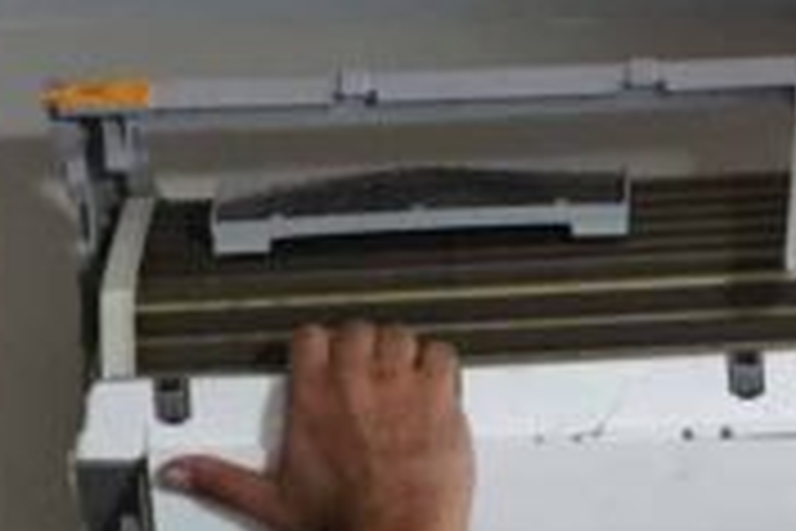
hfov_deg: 8.7
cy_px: 1519
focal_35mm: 234
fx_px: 5181
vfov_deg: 5.5
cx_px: 940
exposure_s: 1/160
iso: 3200
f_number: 2.8
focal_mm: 40.4
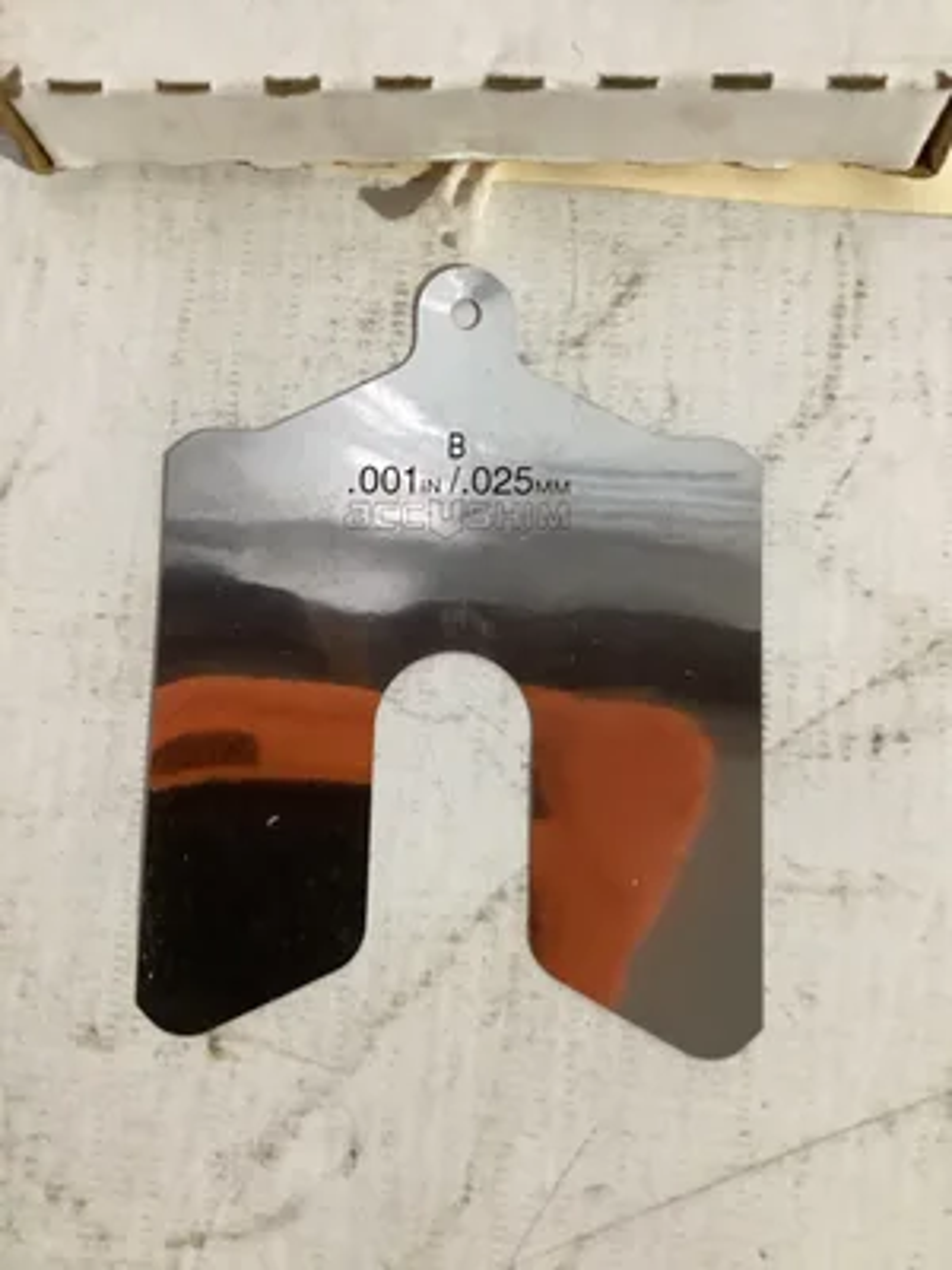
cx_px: 476
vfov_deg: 58.4
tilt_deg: -80.3
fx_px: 1137
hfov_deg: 45.4
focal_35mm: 31
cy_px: 635
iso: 320
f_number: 2.4
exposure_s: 1/50
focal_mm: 3.3
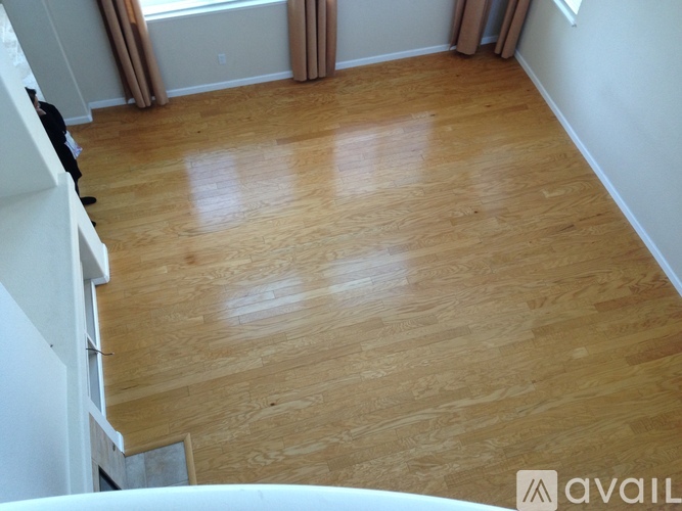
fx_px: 650
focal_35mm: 33
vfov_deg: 42.9
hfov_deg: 55.4
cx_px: 341
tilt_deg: -55.4
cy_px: 256
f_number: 2.4
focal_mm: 4.12
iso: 80
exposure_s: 1/20
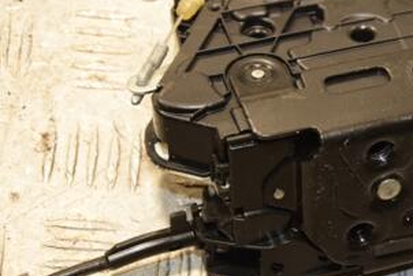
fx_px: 1539
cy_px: 87
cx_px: 388
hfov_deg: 15.1
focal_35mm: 134
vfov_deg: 10.2
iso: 800
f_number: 5
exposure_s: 1/200
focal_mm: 45
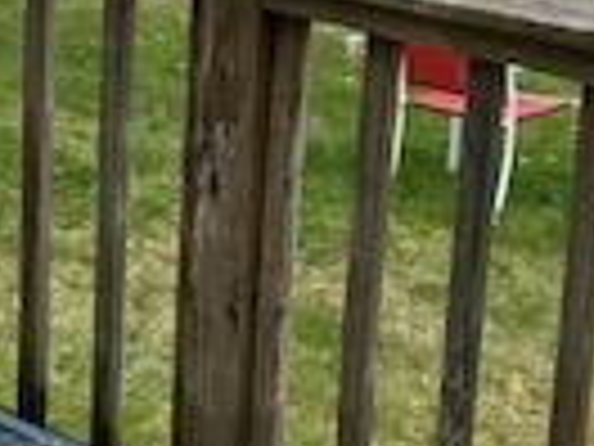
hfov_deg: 14.0
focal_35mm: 126
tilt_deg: -14.2
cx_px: -450
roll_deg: +1.7
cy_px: -27
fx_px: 2162
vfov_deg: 11.6
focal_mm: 4.25
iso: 32
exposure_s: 1/1170
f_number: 1.8
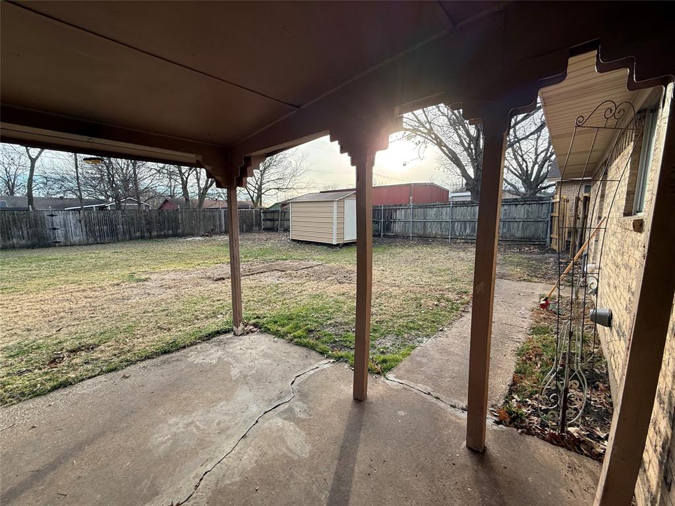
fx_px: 273
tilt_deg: -7.7
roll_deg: +0.6
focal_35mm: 14
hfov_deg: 102.1
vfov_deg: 85.7
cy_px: 253
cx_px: 338
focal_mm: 2.22
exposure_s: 1/323
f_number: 2.2
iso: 64
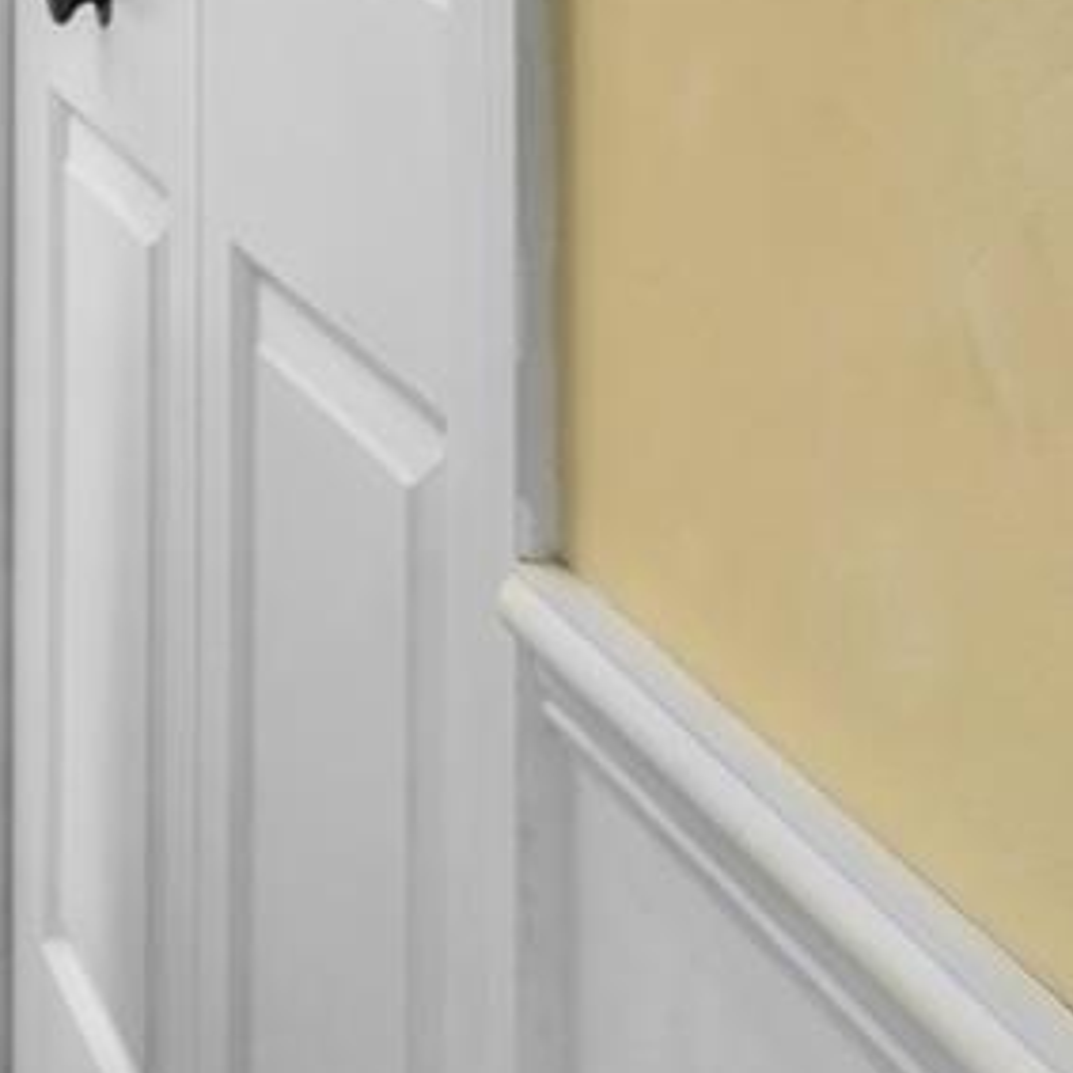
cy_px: -463
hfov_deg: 20.4
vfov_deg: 20.9
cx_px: -554
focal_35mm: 72
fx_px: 2525
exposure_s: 8
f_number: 7.1
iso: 100
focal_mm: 10
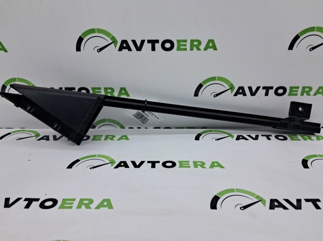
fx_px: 252
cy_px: 120
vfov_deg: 51.3
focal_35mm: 27
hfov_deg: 65.4
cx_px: 162
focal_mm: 4
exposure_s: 1/121
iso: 50
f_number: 1.8
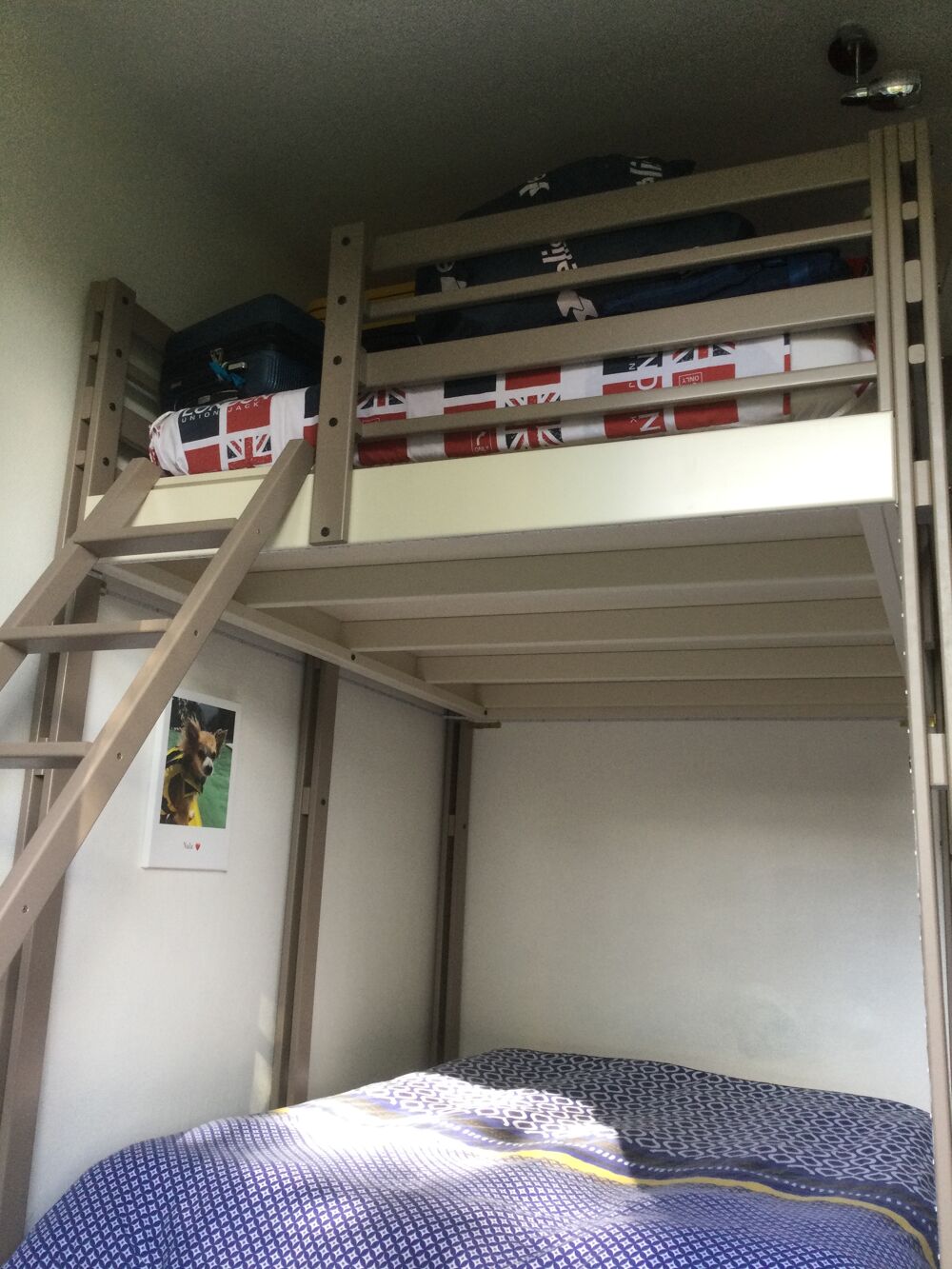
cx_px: 476
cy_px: 634
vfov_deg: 58.3
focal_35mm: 31
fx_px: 1137
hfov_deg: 45.4
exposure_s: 1/33
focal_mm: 3.3
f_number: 2.4
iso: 32
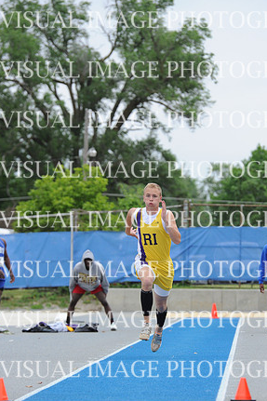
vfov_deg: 7.7
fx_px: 2995
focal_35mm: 269
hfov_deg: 5.1
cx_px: 160
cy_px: 244
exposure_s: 1/1600
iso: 1600
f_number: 5.6
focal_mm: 200
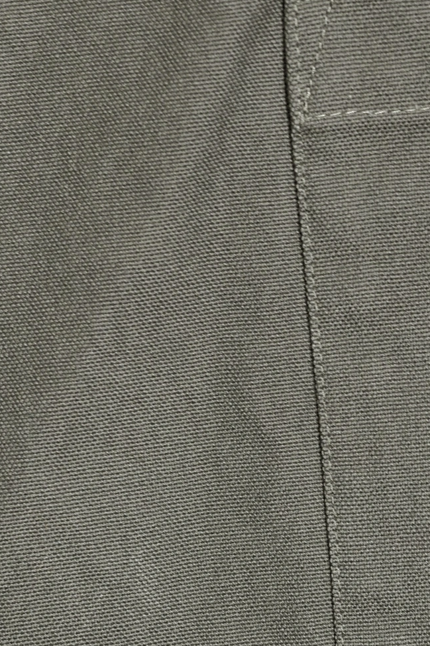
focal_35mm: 142
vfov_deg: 14.4
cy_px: 460
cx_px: 484
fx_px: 2545
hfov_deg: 9.6
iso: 400
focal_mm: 32
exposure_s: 1/100
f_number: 3.2
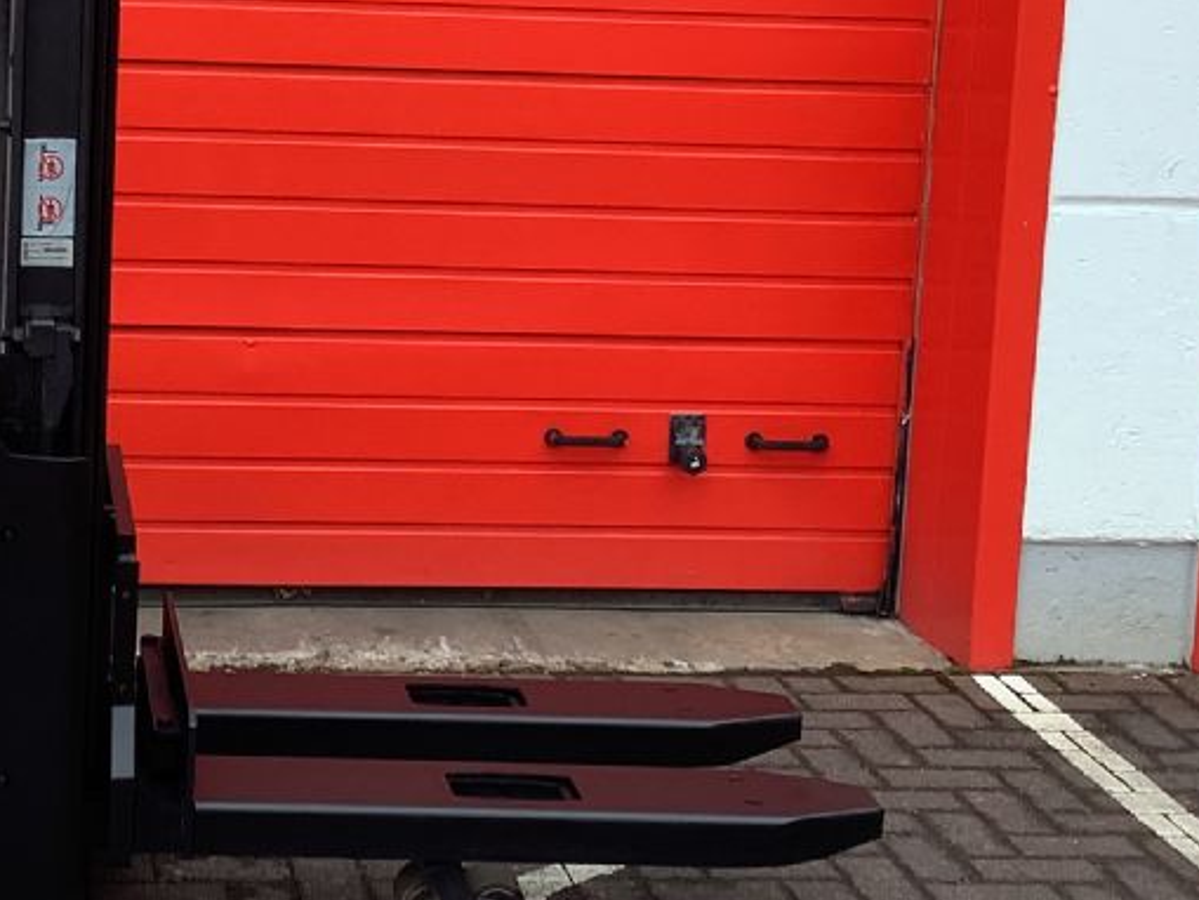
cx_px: 217
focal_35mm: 78
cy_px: 259
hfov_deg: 24.6
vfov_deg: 18.8
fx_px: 2702
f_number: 2.4
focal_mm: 3.3
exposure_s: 1/120
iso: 32
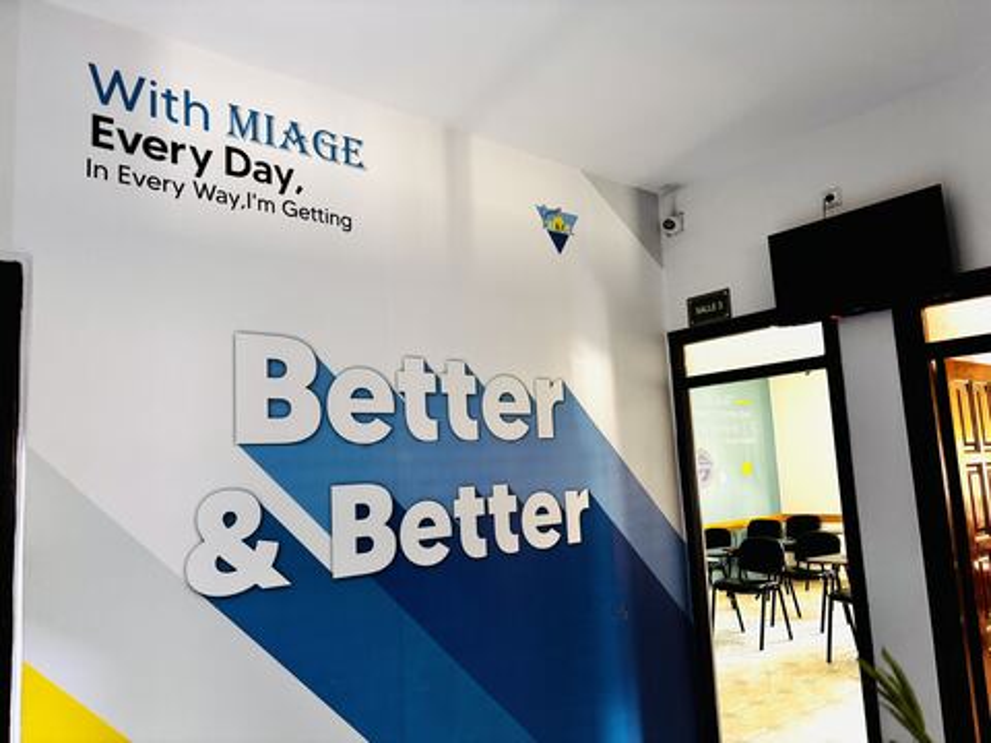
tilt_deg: +6.5
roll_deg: +3.0
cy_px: 372
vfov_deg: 53.1
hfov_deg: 67.3
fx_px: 744
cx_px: 496
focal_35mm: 26
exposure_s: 1/33
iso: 400
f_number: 1.6
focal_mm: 5.96
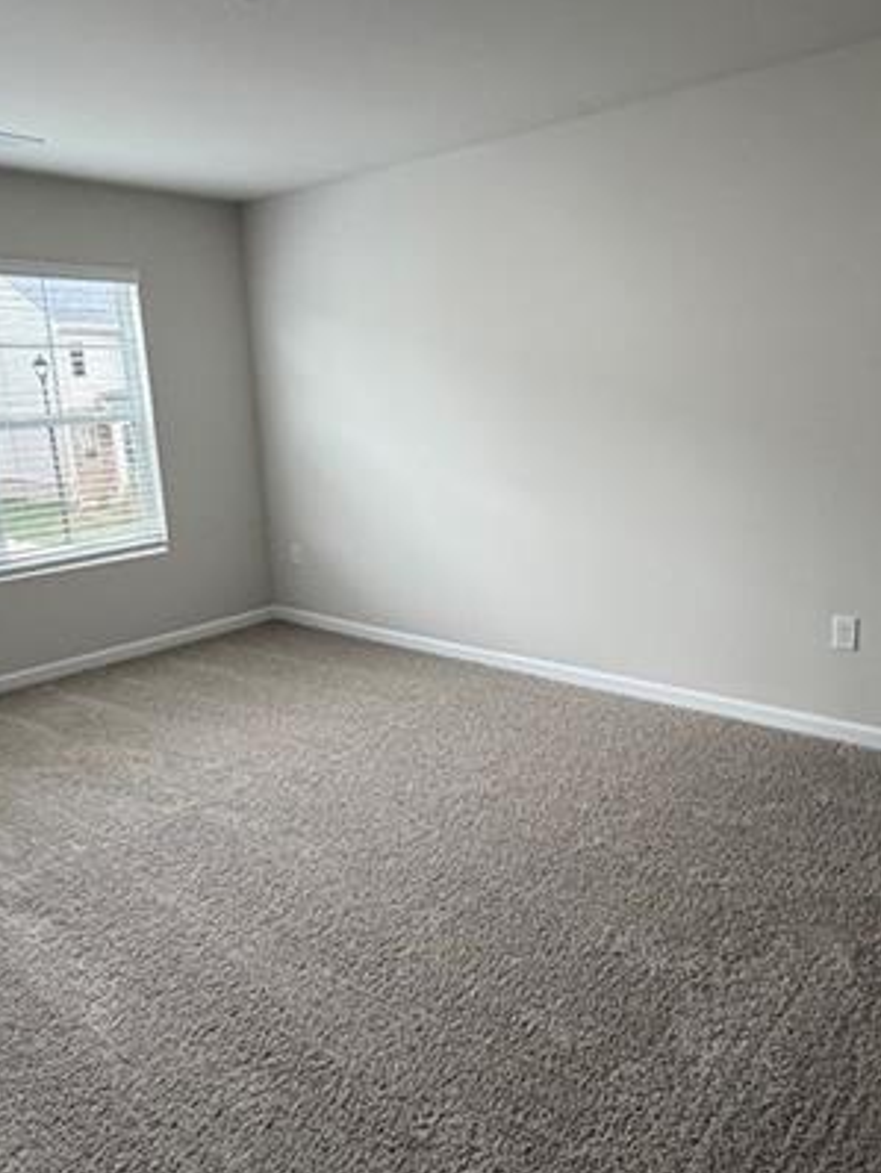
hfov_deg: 51.3
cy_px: 610
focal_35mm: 27
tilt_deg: -13.6
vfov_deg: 65.3
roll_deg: +1.5
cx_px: 483
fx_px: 915
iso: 320
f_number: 2.2
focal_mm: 2.22
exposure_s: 1/120
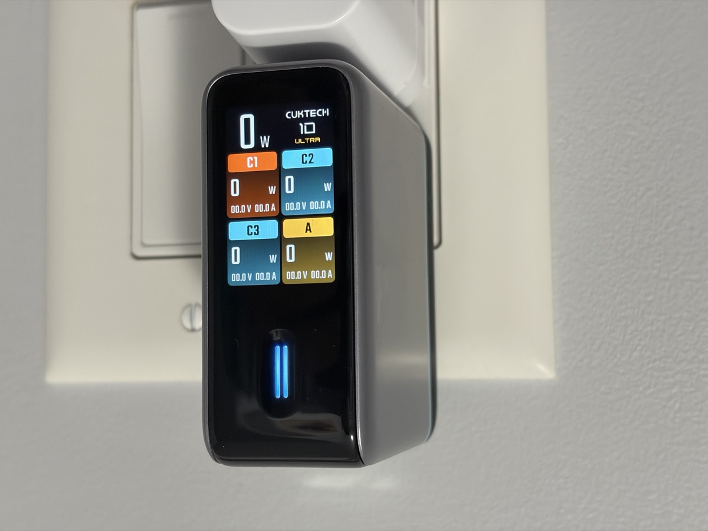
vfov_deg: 28.0
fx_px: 1064
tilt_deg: -3.7
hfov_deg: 36.8
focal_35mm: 52
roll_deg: +0.9
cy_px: 266
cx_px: 354
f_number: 1.6
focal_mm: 5.96
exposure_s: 1/40
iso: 320
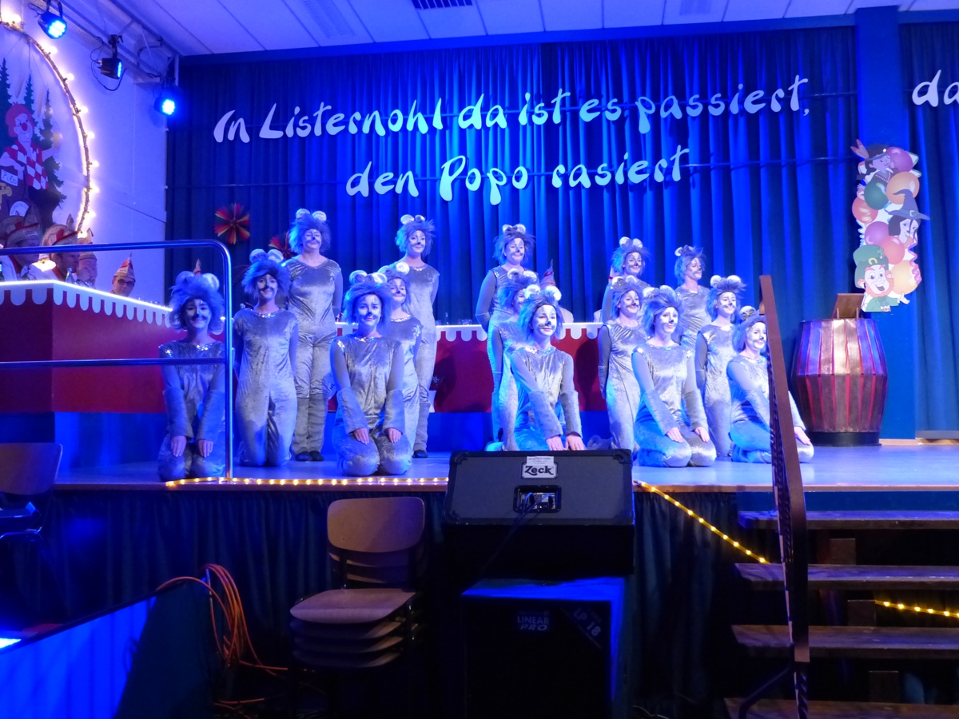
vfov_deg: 41.8
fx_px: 942
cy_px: 360
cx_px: 480
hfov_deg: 54.0
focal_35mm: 34
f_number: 2.8
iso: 800
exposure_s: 1/40
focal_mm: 6
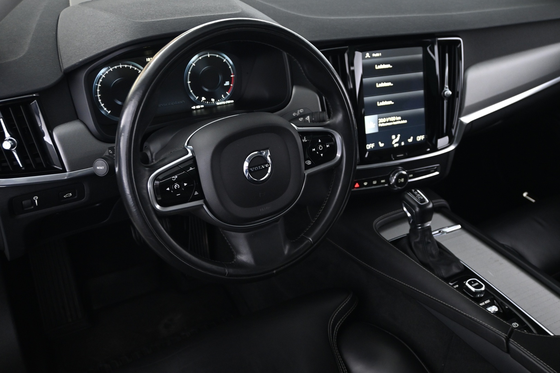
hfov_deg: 53.1
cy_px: 186
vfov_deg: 36.9
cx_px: 280
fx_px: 560
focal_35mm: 36
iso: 1600
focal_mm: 24
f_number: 4.2
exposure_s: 1/8
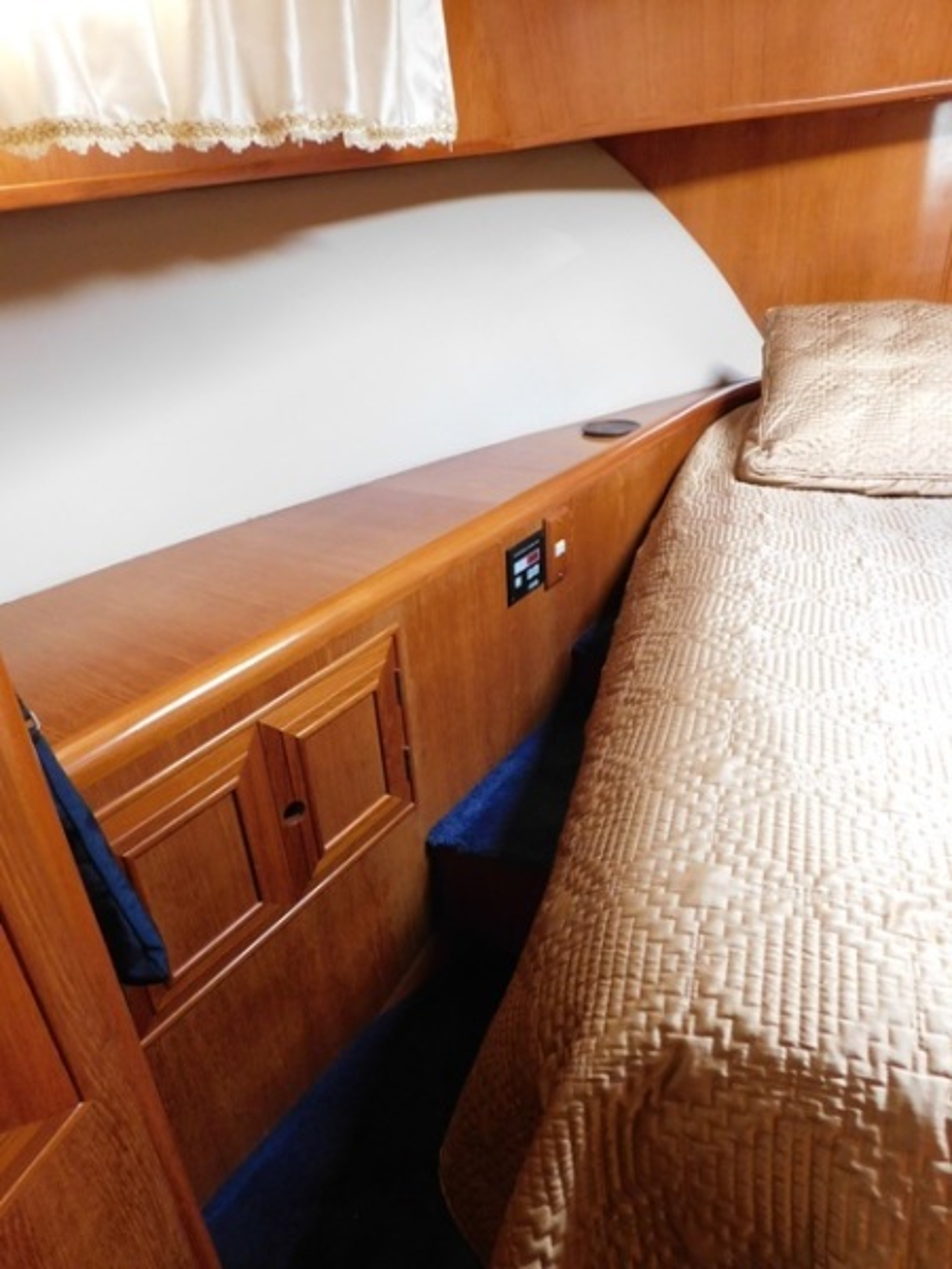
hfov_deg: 58.9
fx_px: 843
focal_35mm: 23
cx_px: 476
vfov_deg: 73.9
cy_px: 634
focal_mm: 4
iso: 400
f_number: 3
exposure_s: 1/15
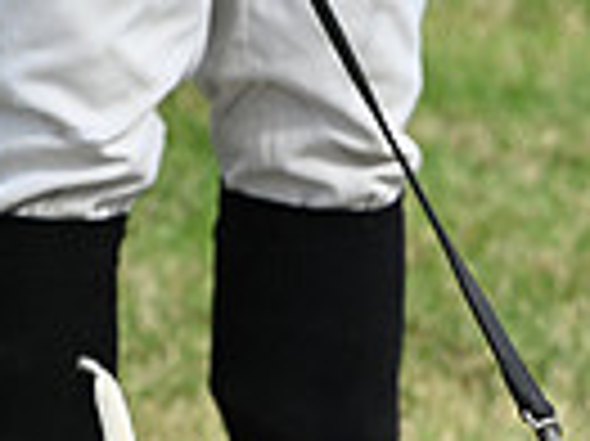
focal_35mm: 512
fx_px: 8719
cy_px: 619
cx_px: 1036
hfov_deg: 3.8
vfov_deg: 2.9
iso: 360
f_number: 5.6
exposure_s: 1/1000
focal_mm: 120
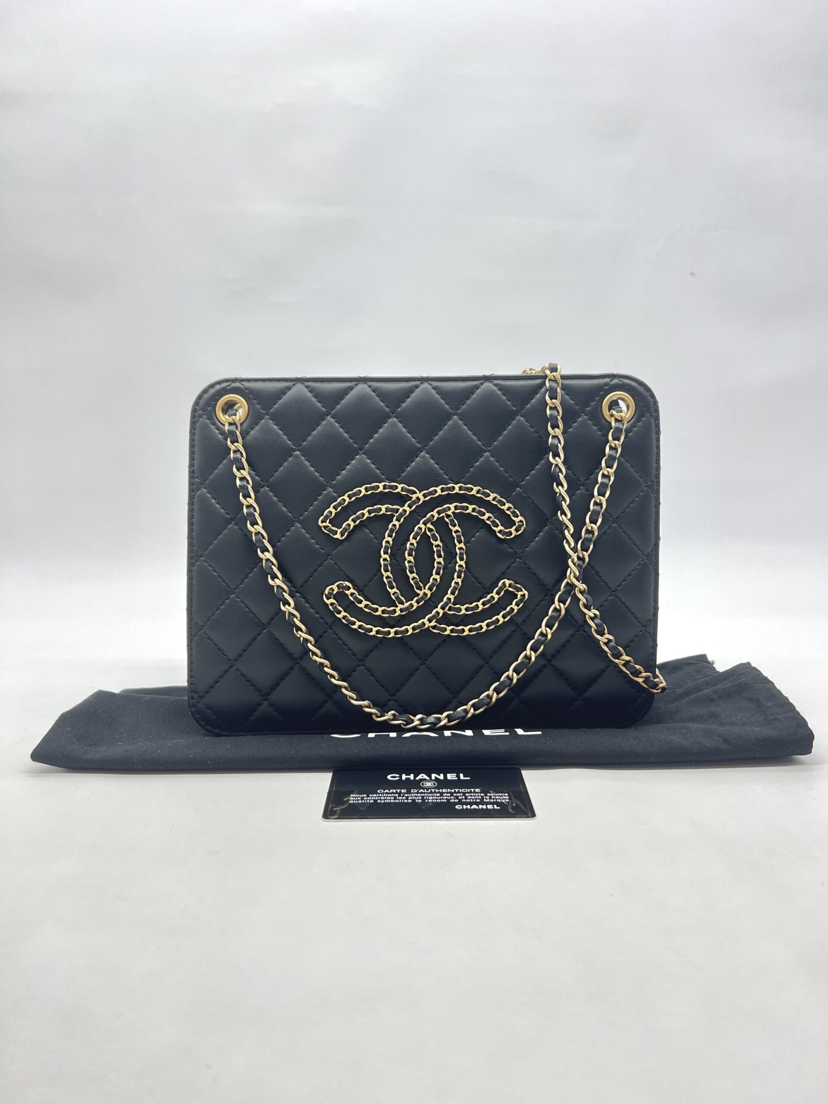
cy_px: 552
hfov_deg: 53.1
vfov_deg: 67.3
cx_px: 414
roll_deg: +0.5
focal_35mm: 26
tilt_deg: -6.0
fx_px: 829
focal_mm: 5.7
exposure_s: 1/100
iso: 32
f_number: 1.5
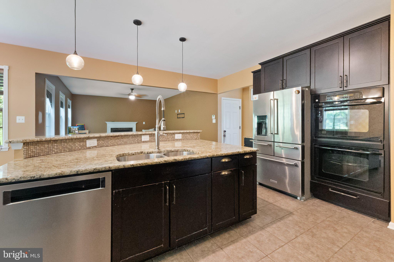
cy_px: 131
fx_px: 164
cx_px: 197
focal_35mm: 15
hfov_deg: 100.4
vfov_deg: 77.3
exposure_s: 1/25
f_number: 8
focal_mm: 10
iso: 12800
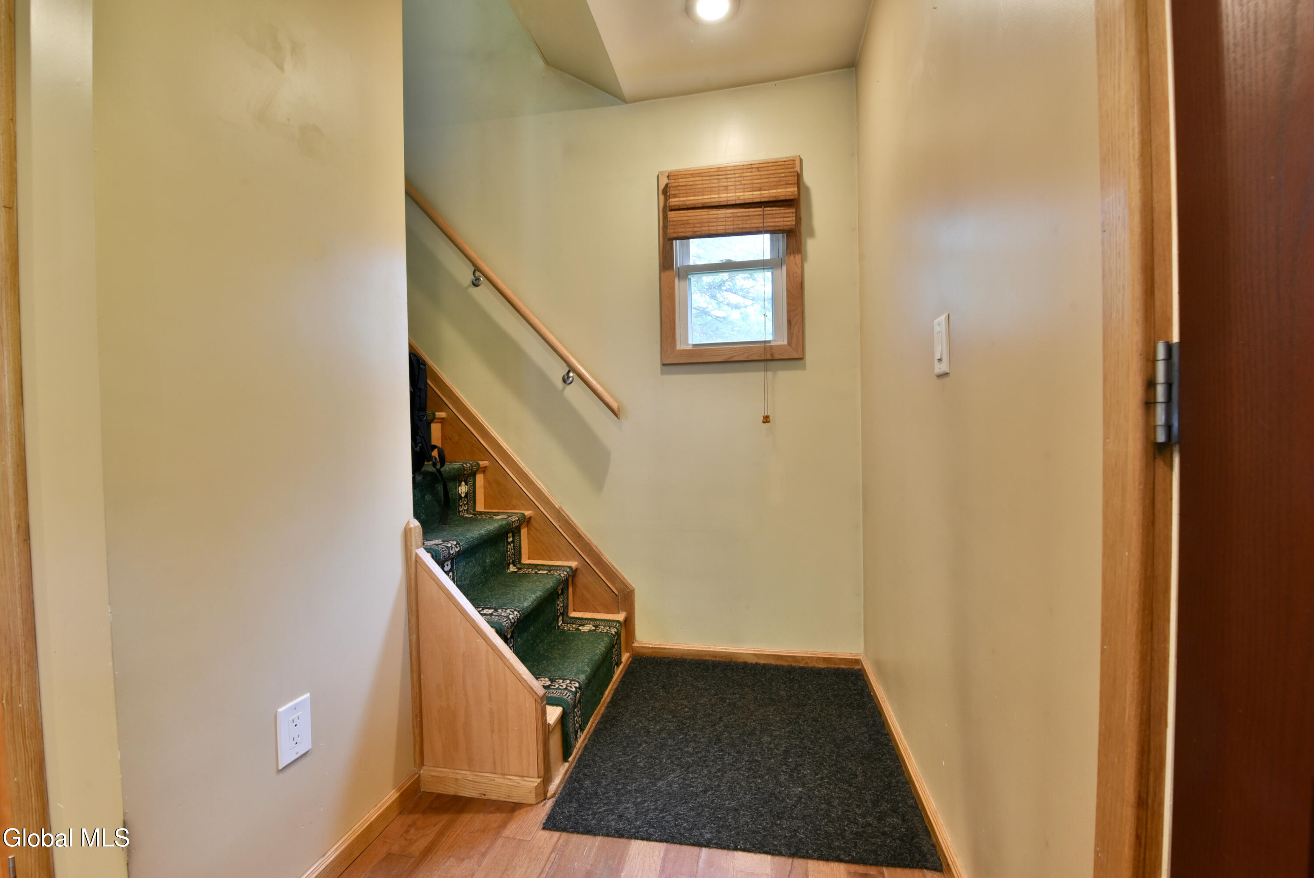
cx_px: 657
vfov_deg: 81.3
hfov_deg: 104.2
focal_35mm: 14
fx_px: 511
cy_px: 439
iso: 800
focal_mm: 14
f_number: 11
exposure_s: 1/6
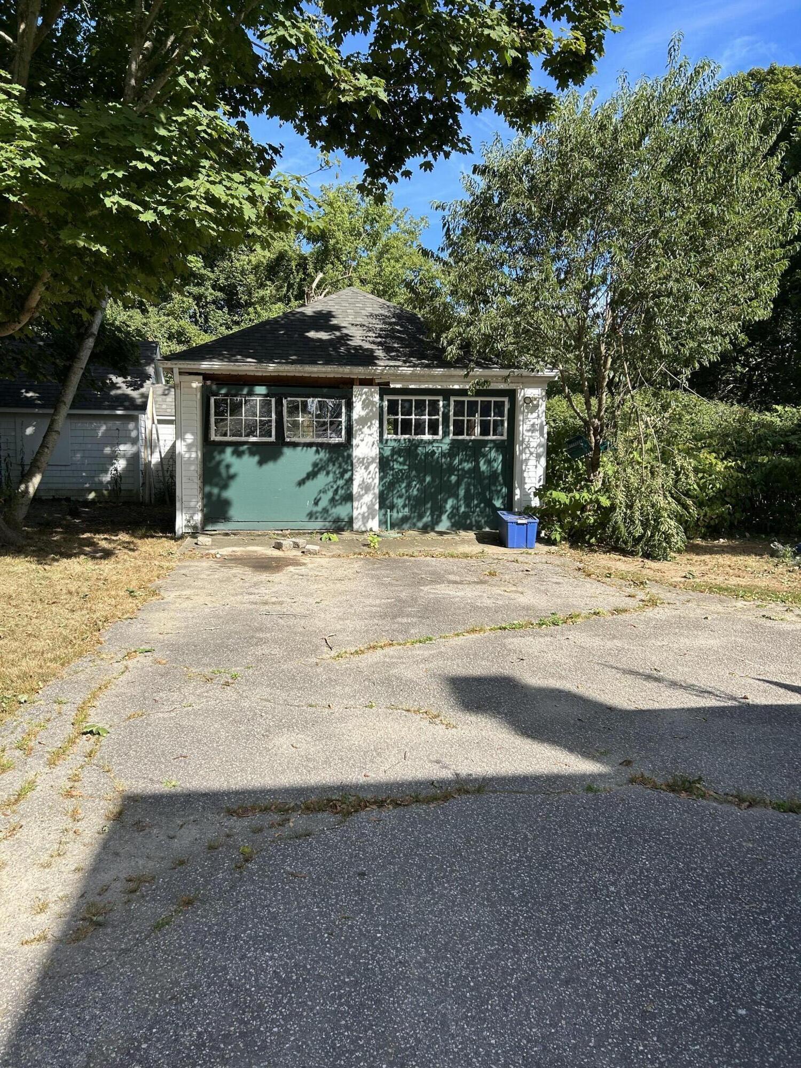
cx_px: 400
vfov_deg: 67.3
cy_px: 534
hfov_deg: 53.1
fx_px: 802
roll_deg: -0.2
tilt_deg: -3.2
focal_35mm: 26
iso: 50
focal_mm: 5.7
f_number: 1.5
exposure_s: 1/2208
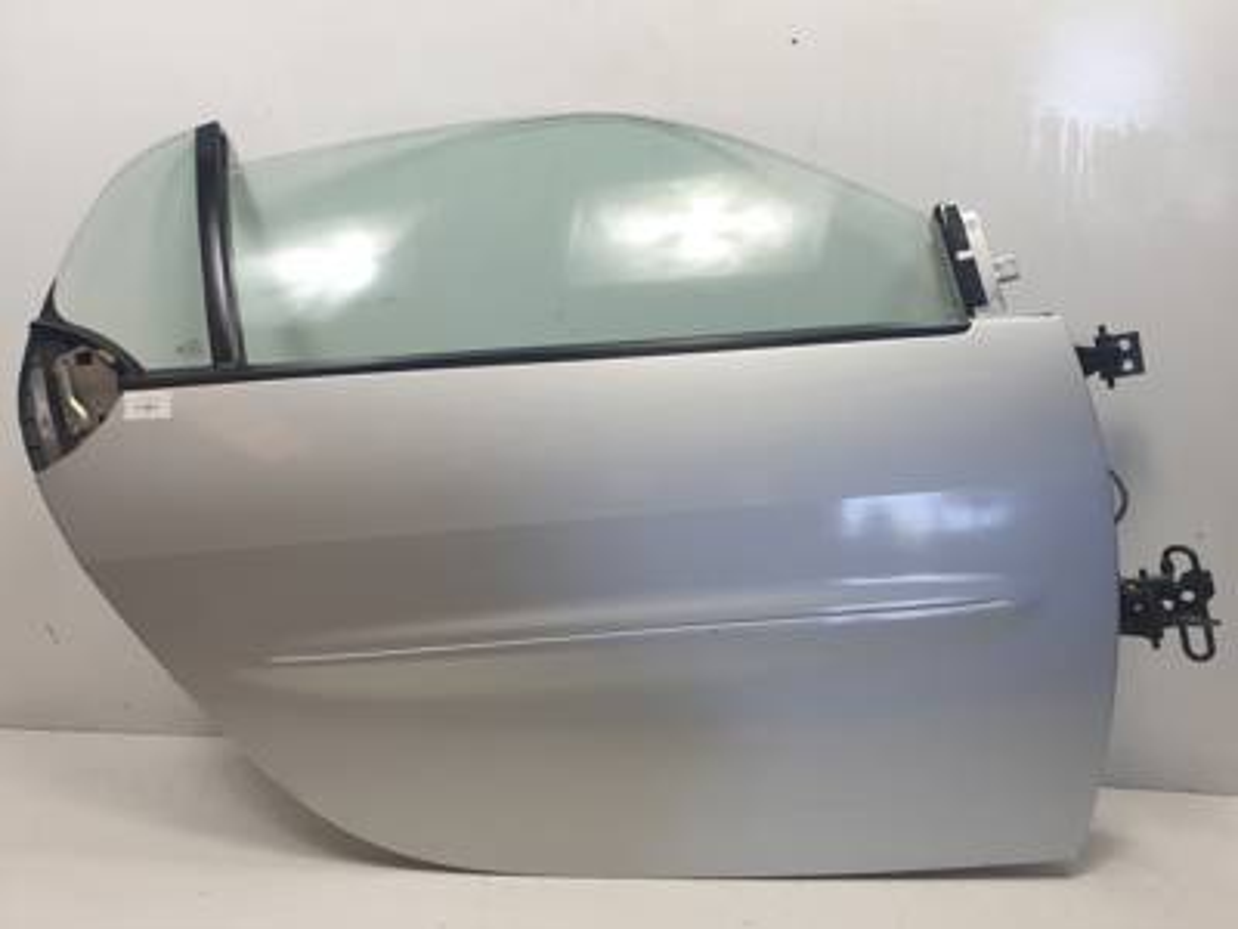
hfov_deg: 67.3
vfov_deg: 53.1
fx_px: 930
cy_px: 464
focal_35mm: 26
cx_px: 619
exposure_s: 1/100
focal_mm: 4.3
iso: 50
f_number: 2.4
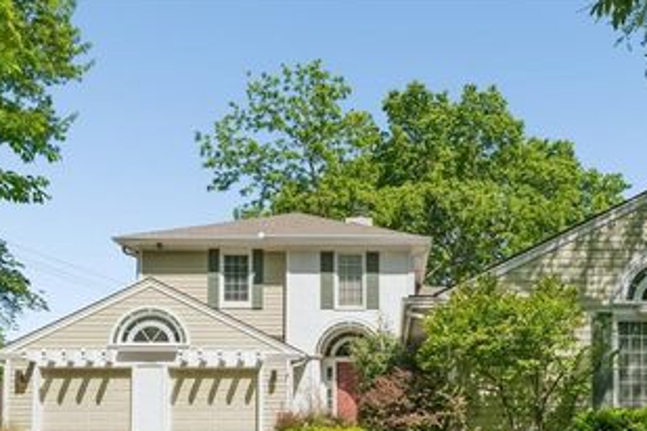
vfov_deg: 36.8
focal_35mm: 35
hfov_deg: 53.7
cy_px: 340
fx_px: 626
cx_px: 429
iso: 100
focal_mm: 21.5
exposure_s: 1/13
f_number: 22
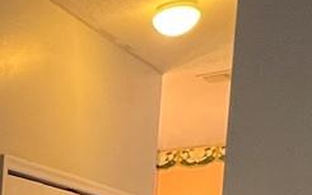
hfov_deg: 17.5
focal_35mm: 90
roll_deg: -0.7
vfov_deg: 12.6
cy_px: 401
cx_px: -287
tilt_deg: -4.8
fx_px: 765
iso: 200
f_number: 1.8
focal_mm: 1.57
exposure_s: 1/60
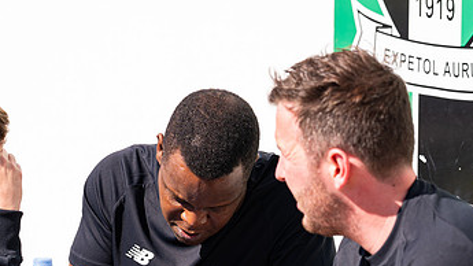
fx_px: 3800
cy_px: 216
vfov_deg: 4.0
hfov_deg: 7.1
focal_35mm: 303
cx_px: 176
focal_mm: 135
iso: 50
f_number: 4
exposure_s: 1/640
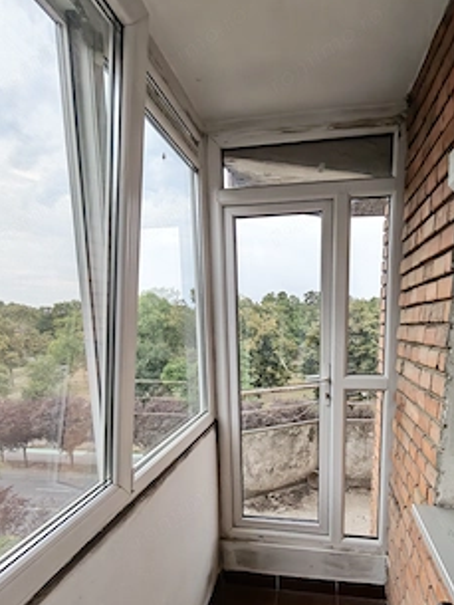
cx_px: 262
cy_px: 385
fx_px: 367
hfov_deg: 63.1
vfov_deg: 77.3
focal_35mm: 21
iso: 50
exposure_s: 1/270
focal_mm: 1.96
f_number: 2.2
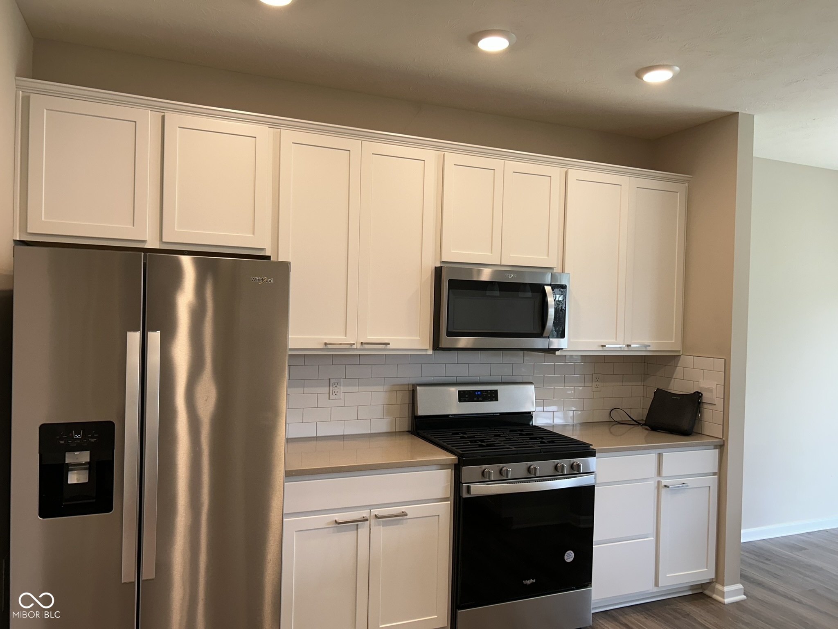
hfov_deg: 67.3
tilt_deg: -1.0
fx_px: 629
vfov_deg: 53.1
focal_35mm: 26
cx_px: 419
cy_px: 314
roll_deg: -1.6
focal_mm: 5.7
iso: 64
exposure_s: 1/120
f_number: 1.5
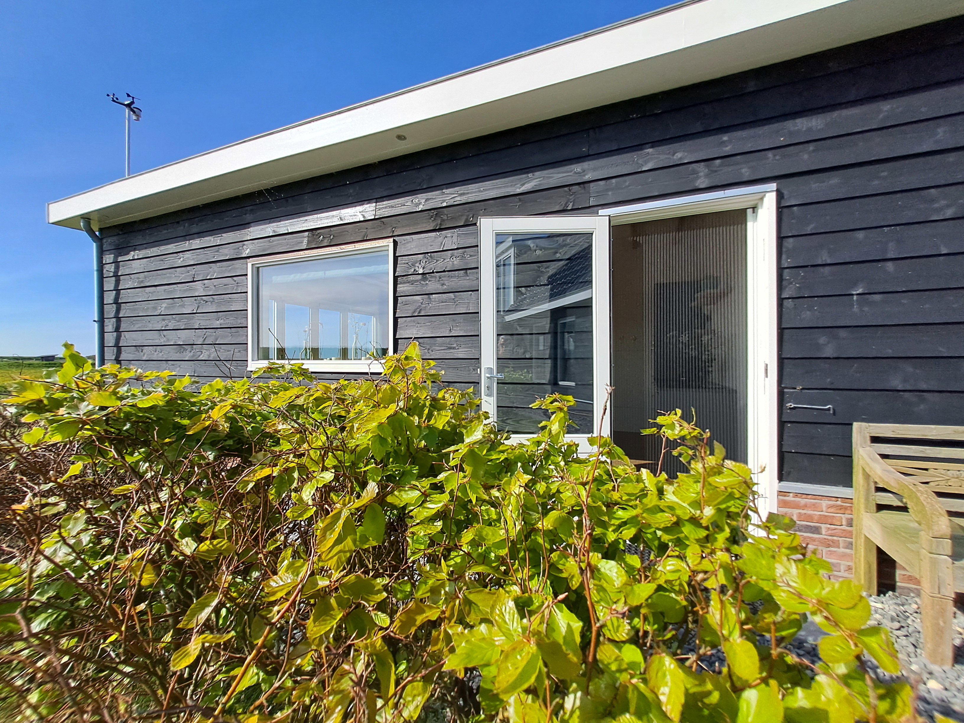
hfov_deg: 106.2
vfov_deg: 89.9
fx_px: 362
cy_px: 362
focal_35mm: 13
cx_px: 482
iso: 40
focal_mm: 1.42
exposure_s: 1/2110
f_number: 2.2
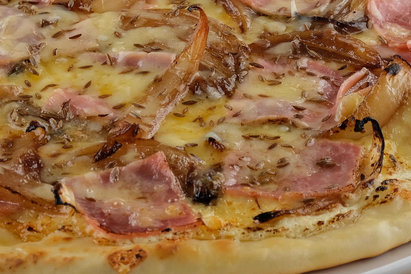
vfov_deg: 6.0
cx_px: 79
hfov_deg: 9.0
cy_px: 85
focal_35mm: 229
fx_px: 2614
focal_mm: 60
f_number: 10
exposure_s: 1/60
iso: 200
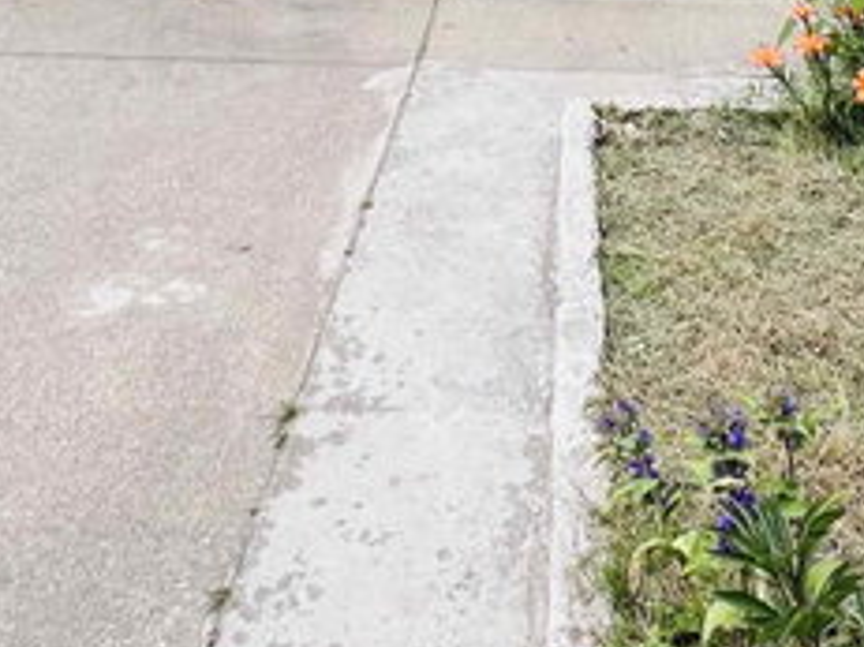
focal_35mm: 45
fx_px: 1123
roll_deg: -0.5
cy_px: -337
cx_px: 554
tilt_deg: -0.4
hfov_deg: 41.7
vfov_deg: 24.5
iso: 32
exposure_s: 1/861
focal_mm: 1.57
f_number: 1.8
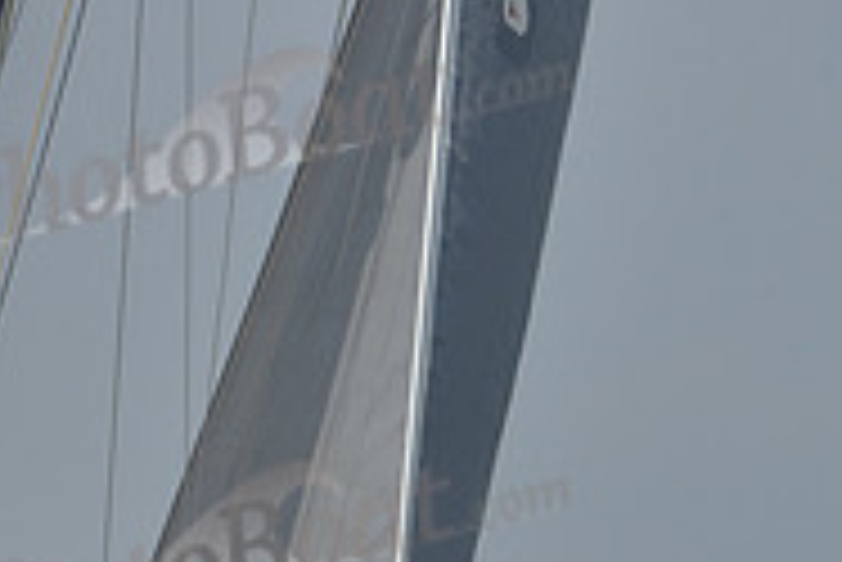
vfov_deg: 1.7
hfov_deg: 2.5
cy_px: 852
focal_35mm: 807
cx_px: -293
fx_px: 18889
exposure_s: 1/1000
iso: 280
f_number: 10
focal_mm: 260
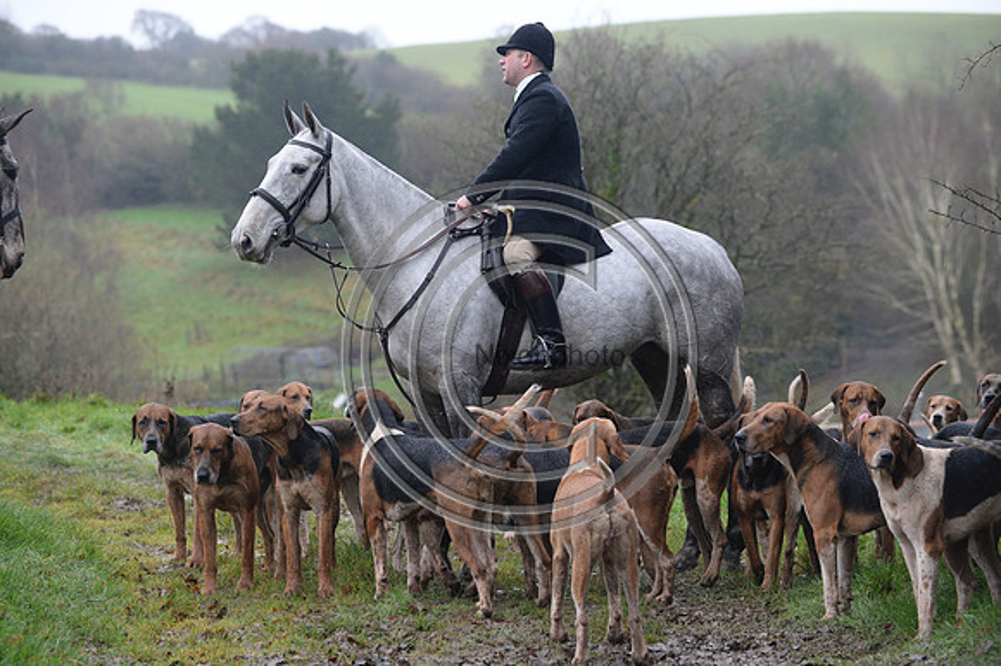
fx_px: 3335
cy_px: 333
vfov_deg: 11.4
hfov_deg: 17.1
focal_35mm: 120
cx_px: 500
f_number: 3.5
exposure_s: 1/800
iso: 1600
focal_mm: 120
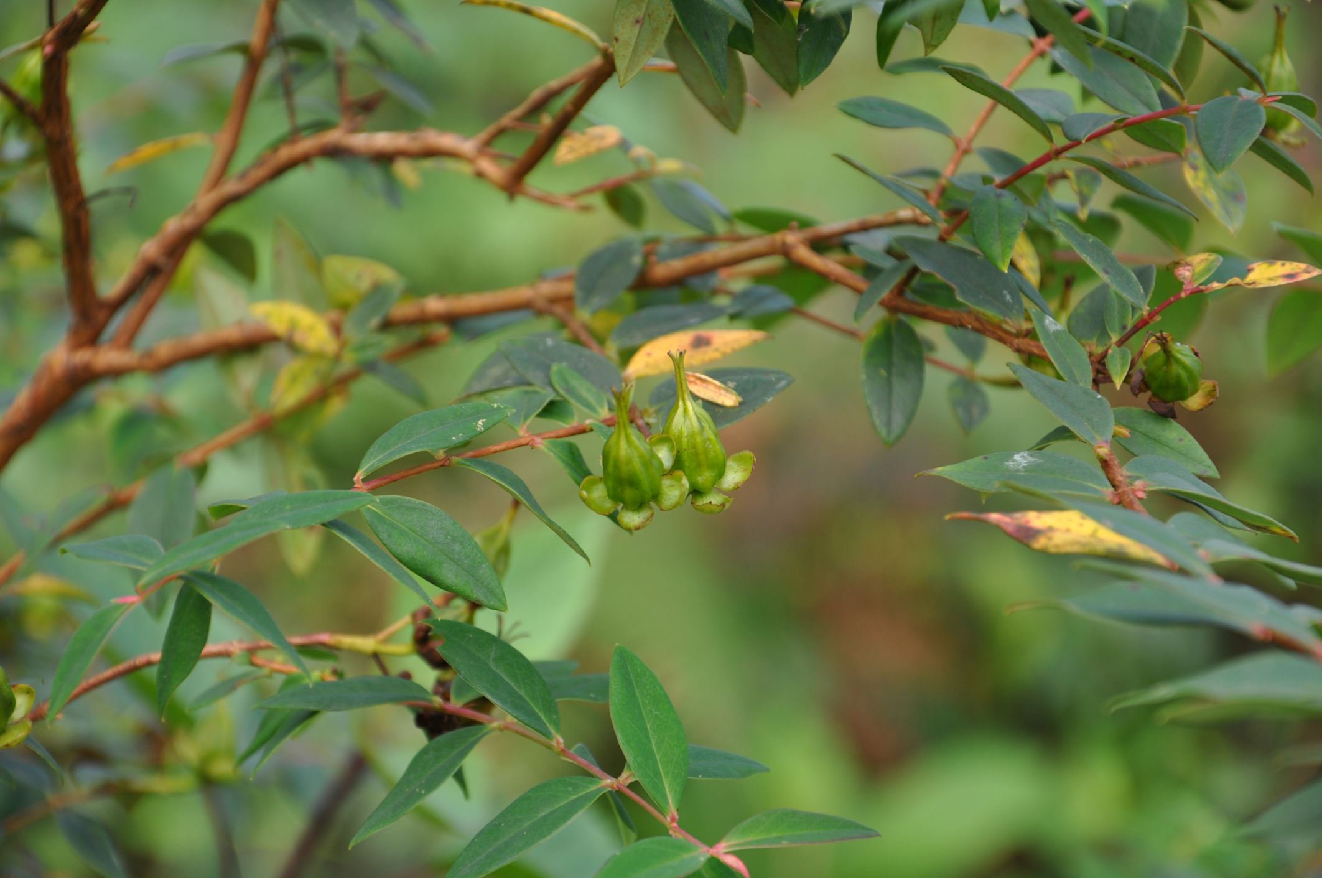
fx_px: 5776
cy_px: 439
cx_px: 661
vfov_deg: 8.7
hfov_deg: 13.1
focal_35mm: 158
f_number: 6.3
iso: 200
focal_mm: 105
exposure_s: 1/160
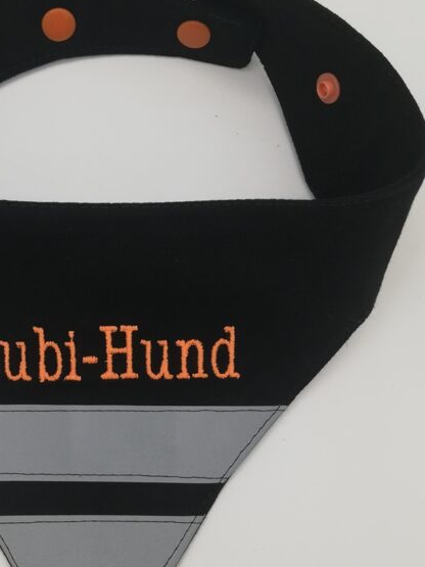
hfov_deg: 29.7
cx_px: 99
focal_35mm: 48
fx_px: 786
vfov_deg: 39.7
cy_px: 298
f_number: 2.2
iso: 50
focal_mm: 3.81
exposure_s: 1/150
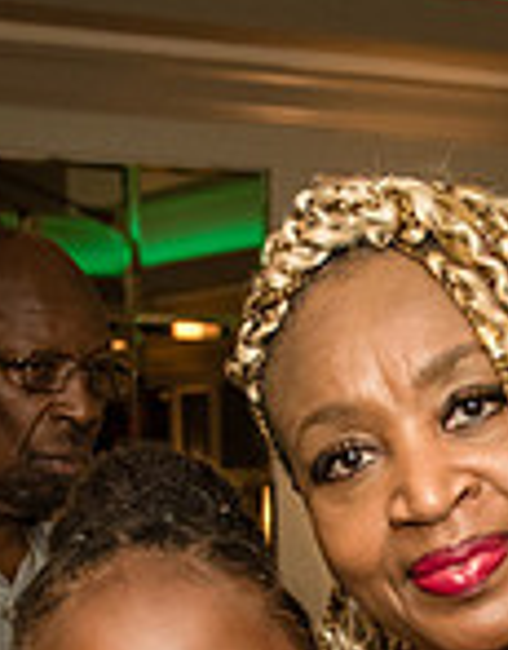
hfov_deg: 10.7
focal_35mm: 141
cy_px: 1026
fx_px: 2687
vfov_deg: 12.9
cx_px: 521
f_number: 3.5
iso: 1600
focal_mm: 28
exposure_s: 1/160
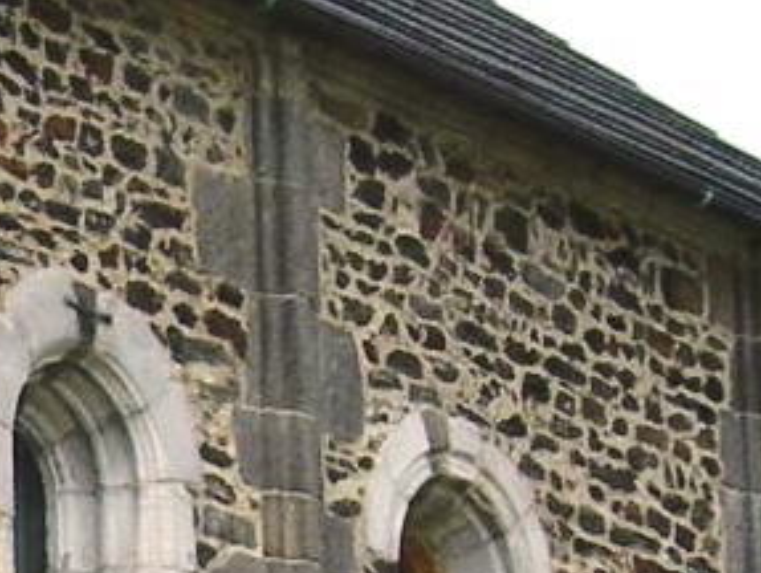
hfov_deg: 7.4
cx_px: -618
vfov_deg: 5.7
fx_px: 5723
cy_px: 890
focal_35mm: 260
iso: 50
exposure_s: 1/315
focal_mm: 7.8
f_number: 4.8
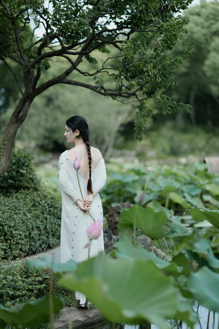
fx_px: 776
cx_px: 110
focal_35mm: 85
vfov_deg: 23.9
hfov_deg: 16.1
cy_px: 164
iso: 100
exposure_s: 1/1250
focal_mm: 85
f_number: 1.8
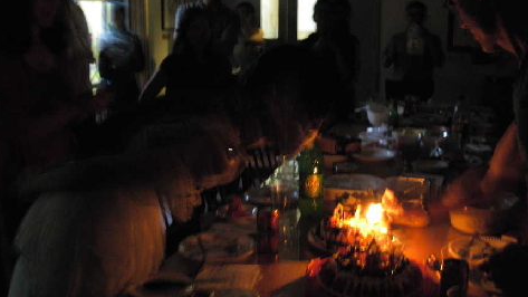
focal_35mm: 42
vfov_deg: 28.3
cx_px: 261
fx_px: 588
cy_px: 159
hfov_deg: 48.4
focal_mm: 6.3
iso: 400
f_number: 2.9
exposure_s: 1/1.1
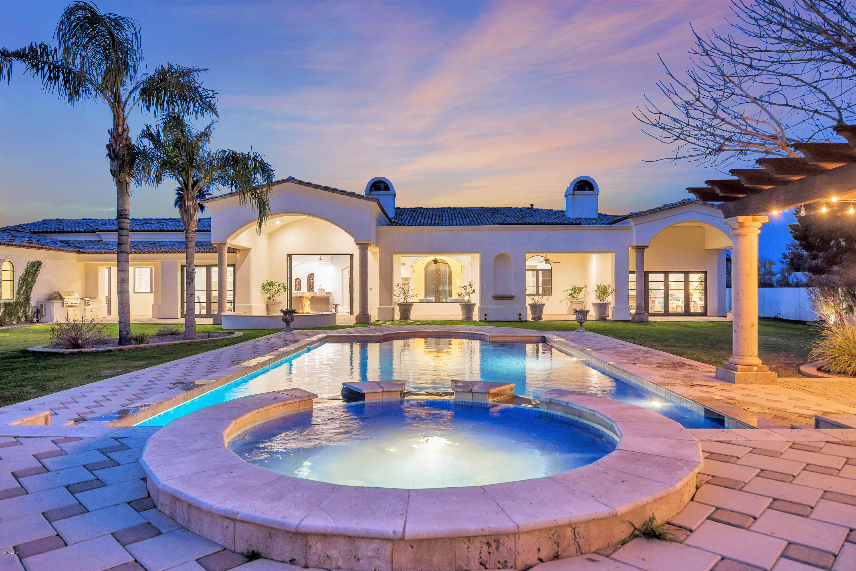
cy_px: 286
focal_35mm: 22
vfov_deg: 56.1
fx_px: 535
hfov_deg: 77.3
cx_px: 428
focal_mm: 15
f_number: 4
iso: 400
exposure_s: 1/4
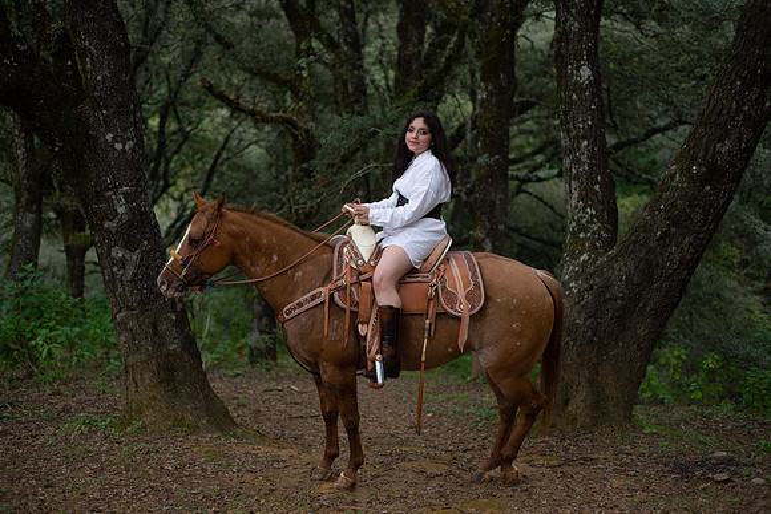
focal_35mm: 50
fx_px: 1071
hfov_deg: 39.6
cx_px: 386
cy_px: 257
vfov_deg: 27.0
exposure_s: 1/1250
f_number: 2.8
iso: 400
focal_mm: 50
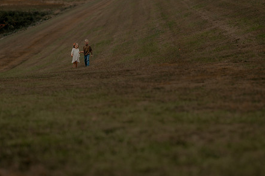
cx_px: 154
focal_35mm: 112
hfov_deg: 18.3
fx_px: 824
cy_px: 77
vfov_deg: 12.2
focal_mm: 85
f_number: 1.8
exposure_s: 1/250
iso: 400
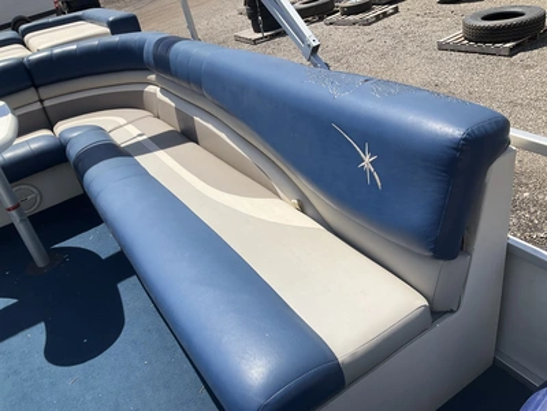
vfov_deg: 48.2
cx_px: 274
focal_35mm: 29
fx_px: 458
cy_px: 206
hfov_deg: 61.7
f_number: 1.8
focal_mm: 3
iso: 25
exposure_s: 1/2141
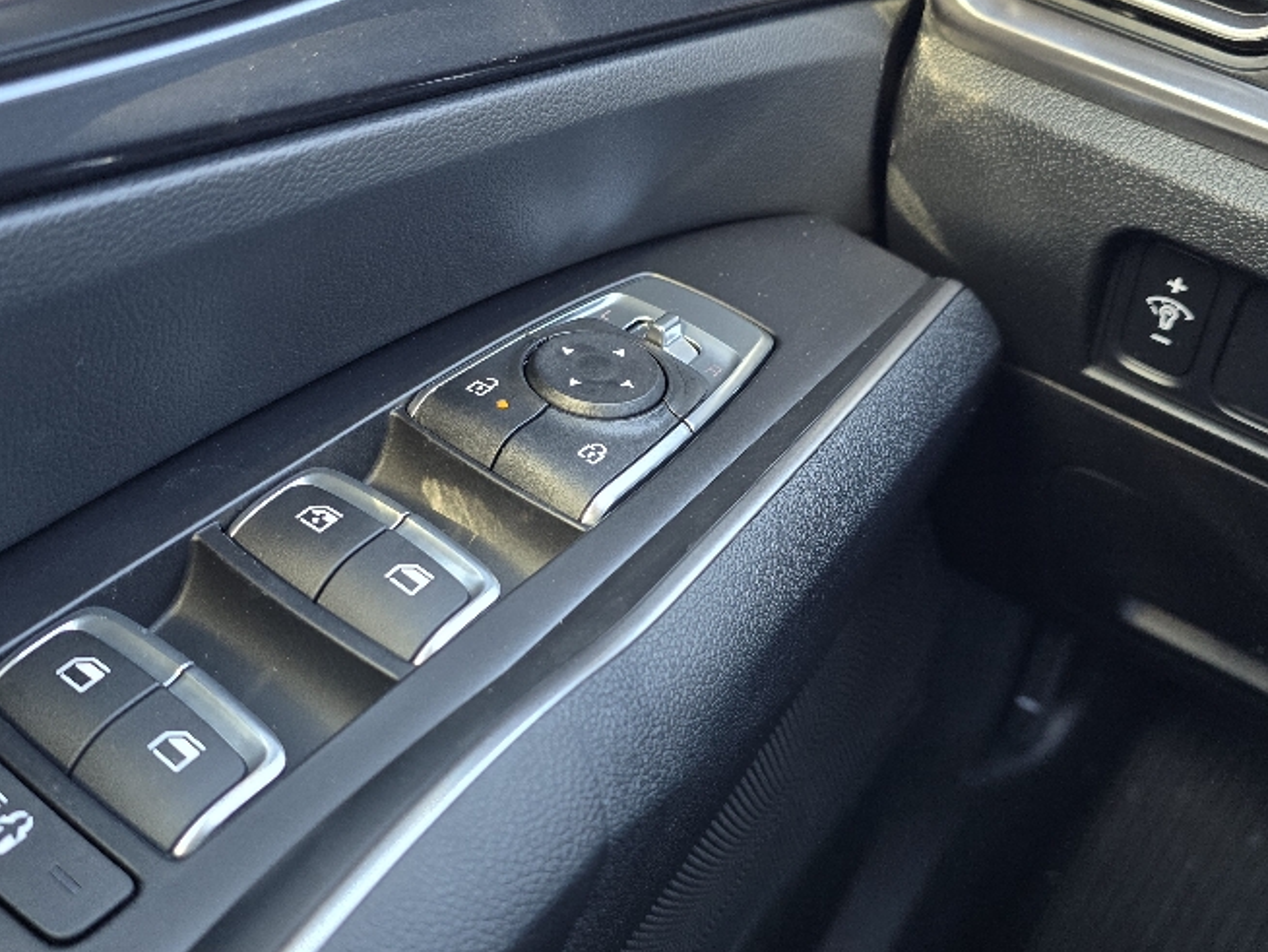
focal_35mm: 36
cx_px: 582
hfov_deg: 51.3
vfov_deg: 39.6
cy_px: 522
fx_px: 1319
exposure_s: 1/120
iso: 320
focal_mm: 6.3
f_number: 1.7
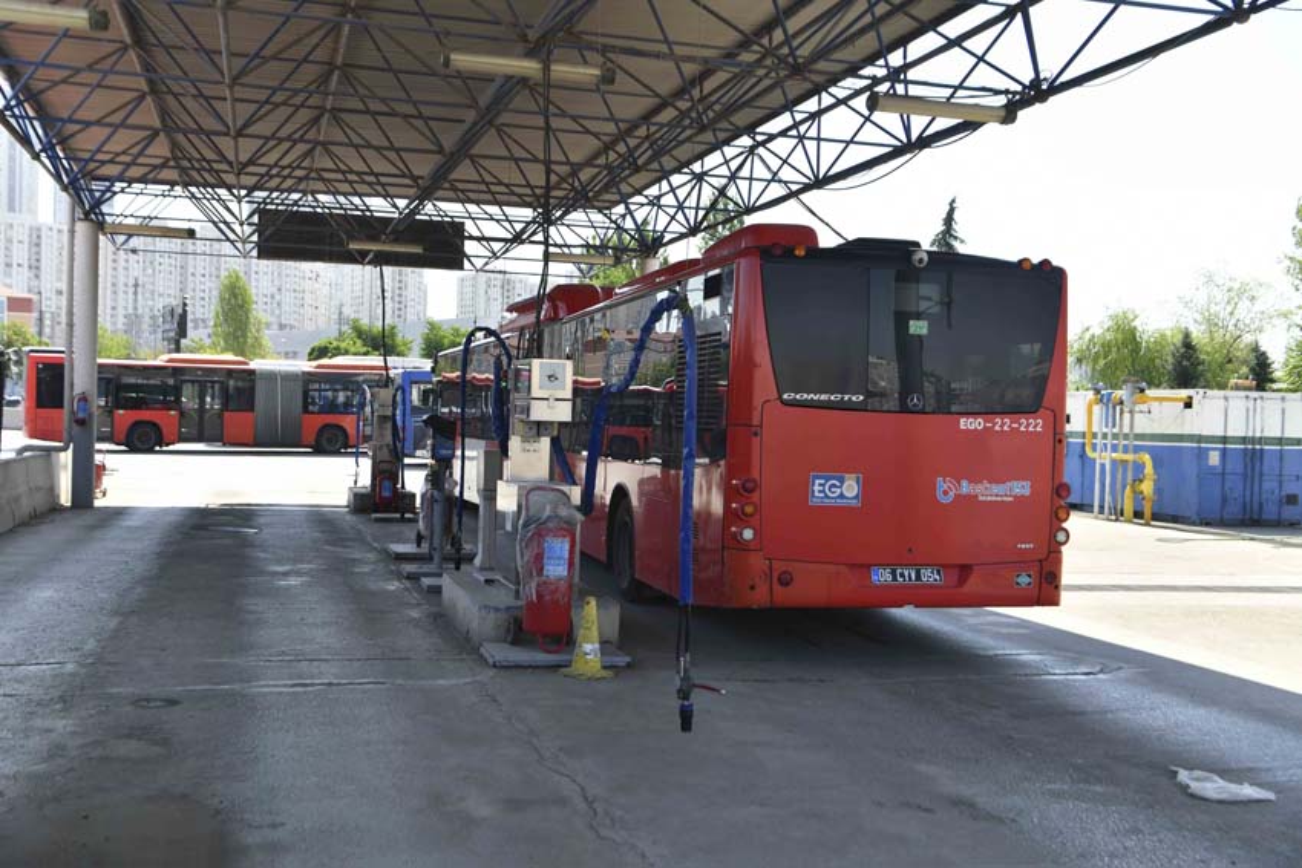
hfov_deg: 50.7
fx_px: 1374
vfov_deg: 35.1
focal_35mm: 38
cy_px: 434
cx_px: 651
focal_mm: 38
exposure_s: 1/800
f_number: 5.6
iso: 500
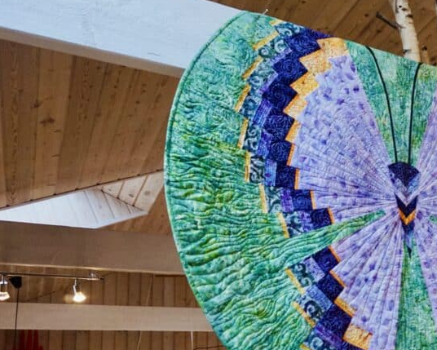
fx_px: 556
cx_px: 415
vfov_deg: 34.1
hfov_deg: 39.0
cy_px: 268
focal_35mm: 43
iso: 1000
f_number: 4
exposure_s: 1/160
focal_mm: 16
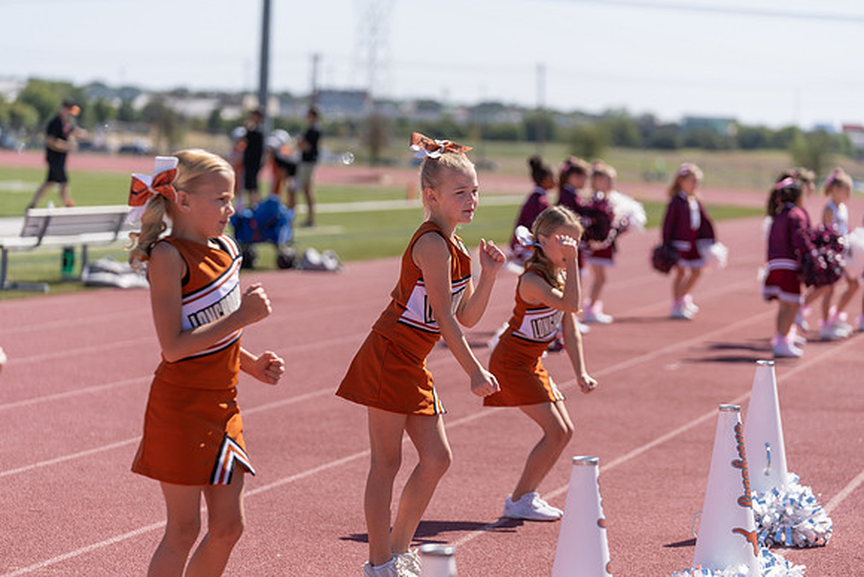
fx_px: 2977
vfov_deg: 11.1
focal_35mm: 124
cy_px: 288
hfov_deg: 16.5
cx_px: 432
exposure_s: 1/1600
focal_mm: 124
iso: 125
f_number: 3.5
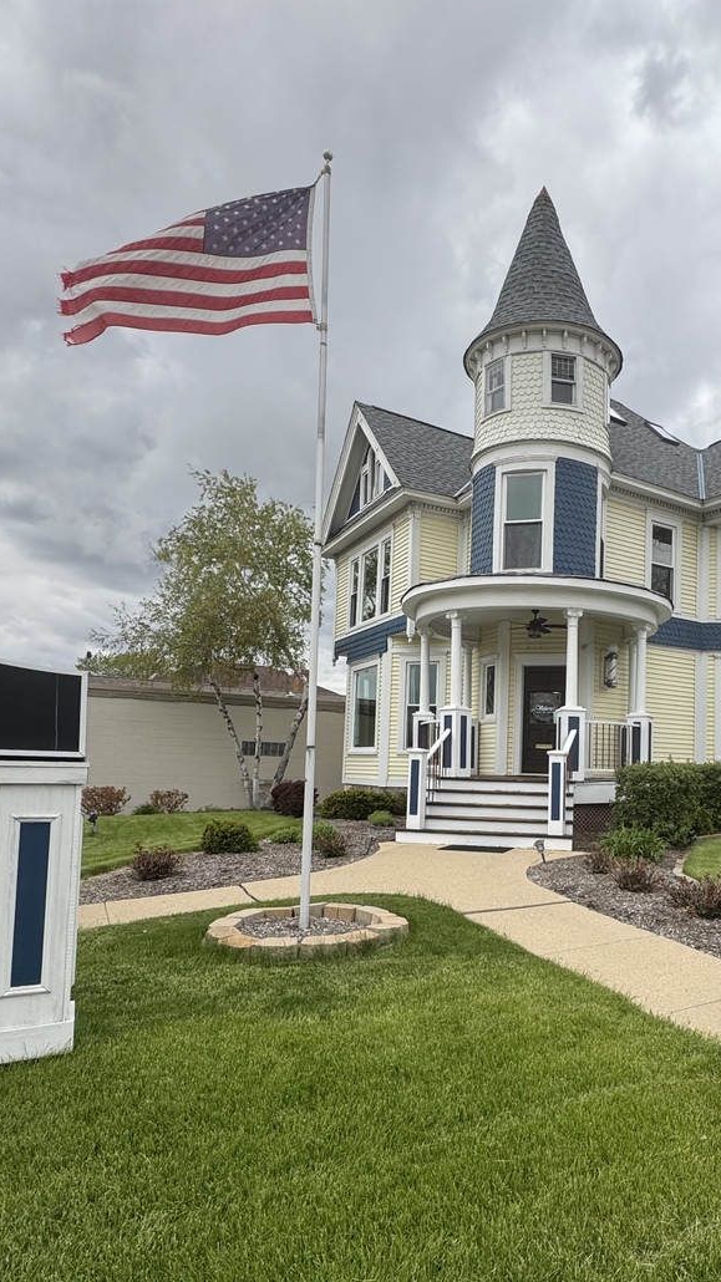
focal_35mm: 16
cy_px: 621
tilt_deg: +1.4
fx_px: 544
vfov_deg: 99.3
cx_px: 458
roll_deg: -1.4
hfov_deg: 65.9
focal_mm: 2.22
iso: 50
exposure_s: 1/1420
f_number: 2.2
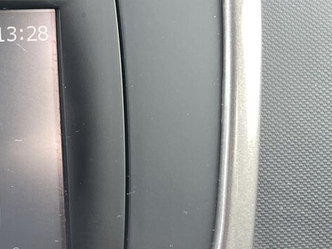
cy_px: 9
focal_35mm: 95
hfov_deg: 17.2
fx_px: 911
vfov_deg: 15.3
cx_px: -248
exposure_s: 1/121
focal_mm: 4.2
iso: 64
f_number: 1.6
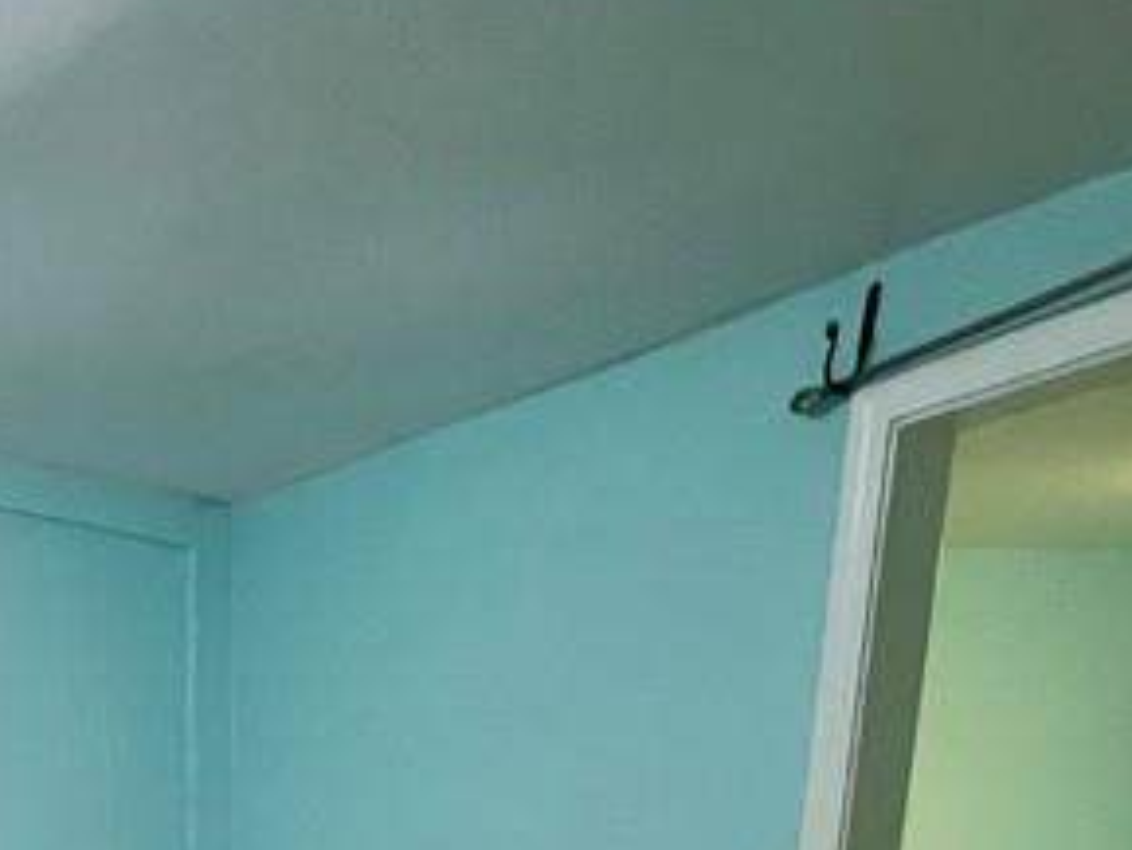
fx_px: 1505
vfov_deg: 22.1
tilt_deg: -16.8
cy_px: 1457
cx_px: -145
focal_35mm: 46
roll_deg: +4.5
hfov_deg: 34.8
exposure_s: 1/60
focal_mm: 1.57
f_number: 1.8
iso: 250
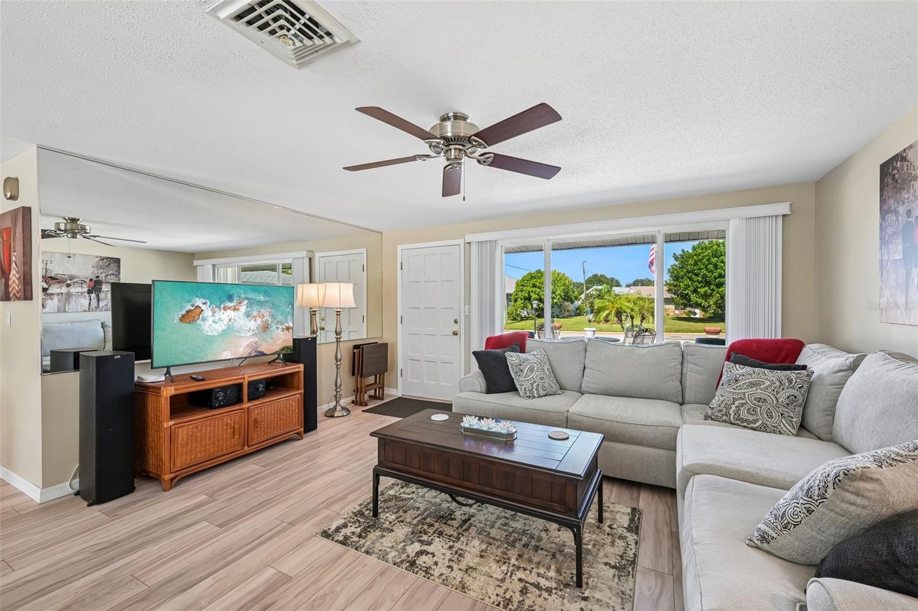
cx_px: 459
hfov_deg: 100.4
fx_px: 382
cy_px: 306
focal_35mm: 15
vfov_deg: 77.3
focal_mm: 15
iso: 400
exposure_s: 1/80
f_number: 8
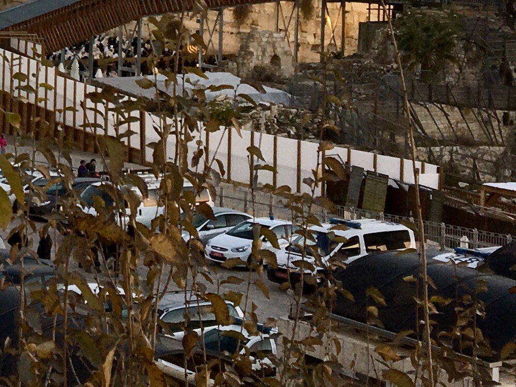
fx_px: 1745
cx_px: -289
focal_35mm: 117
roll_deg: -2.3
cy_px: -144
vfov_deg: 12.2
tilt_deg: +0.8
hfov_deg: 15.4
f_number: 2.2
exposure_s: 1/100
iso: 32
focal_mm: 4.15
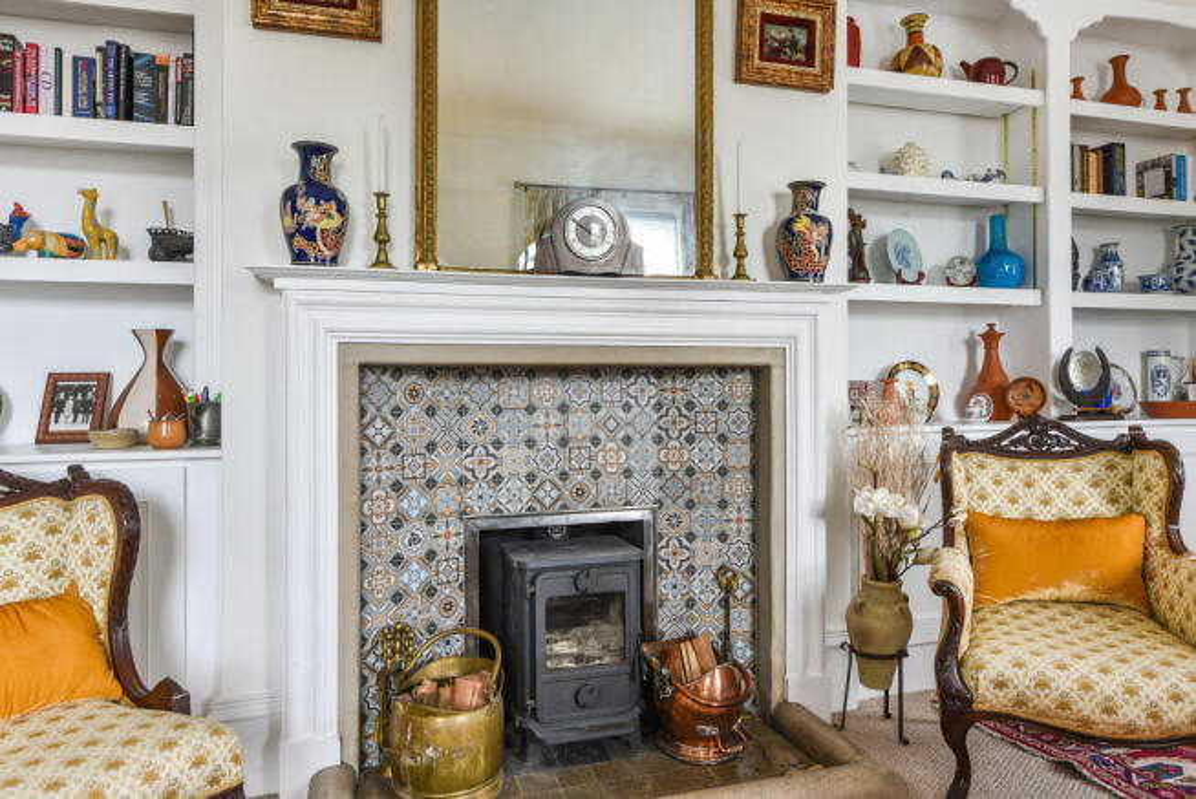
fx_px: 798
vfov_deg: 53.2
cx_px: 598
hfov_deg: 73.7
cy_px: 400
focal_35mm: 24
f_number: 9
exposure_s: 1/10
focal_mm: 24
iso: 250
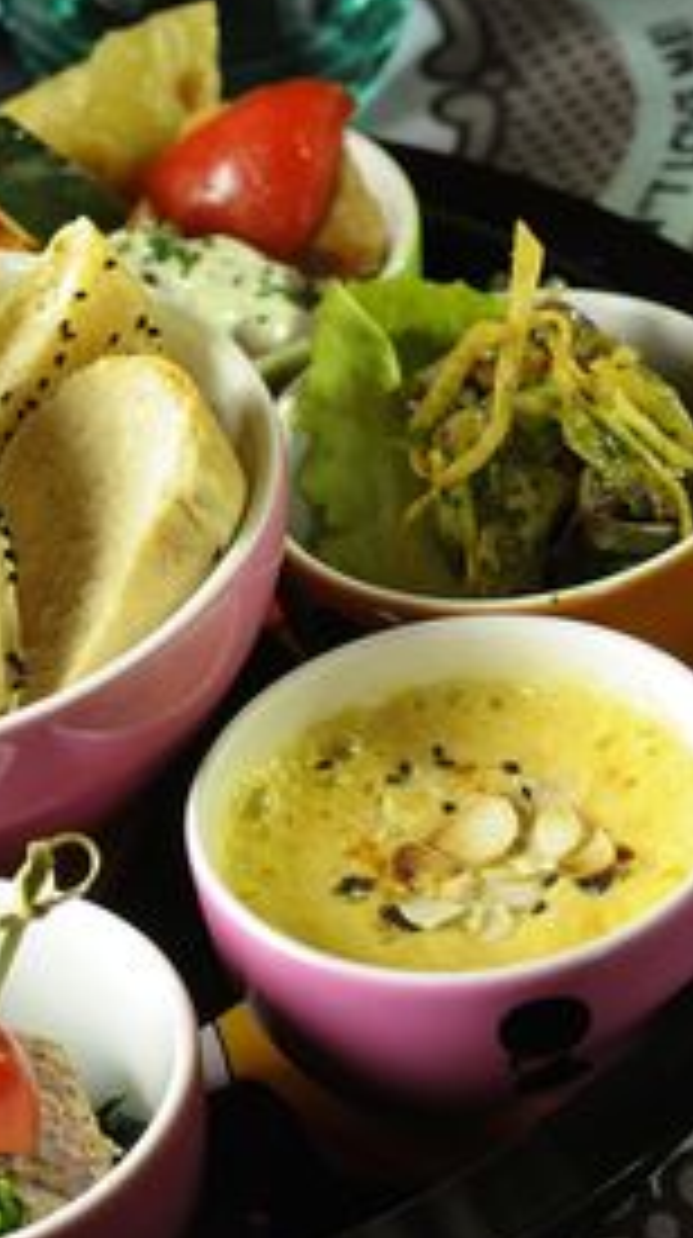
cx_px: -162
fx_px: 5441
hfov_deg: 7.2
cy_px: 696
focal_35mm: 166
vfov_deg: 13.0
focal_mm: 85
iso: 400
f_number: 8
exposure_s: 1/50
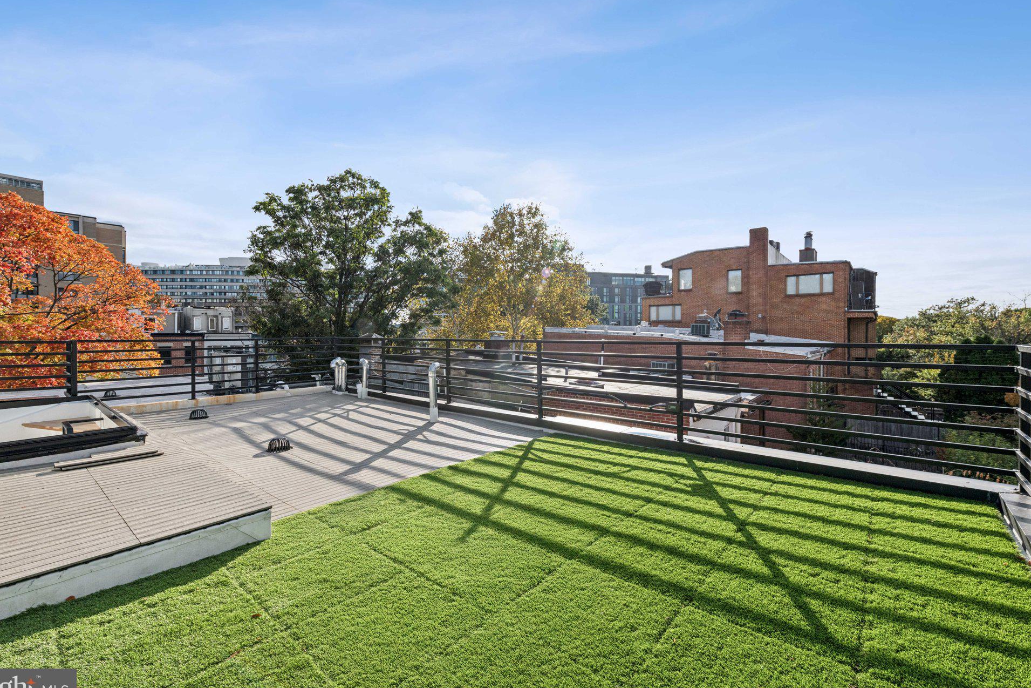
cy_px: 339
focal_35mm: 15
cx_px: 509
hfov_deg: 100.4
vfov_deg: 77.3
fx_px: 430
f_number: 10
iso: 320
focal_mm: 14
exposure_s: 1/640
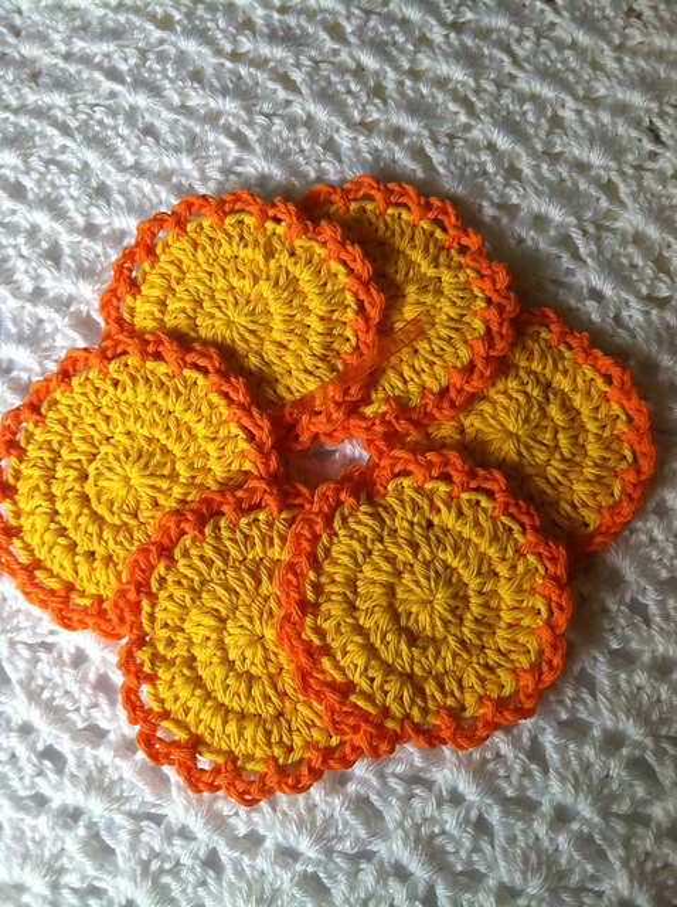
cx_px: 338
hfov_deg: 40.6
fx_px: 915
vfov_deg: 52.7
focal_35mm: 35
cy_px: 454
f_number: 2.8
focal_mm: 3.85
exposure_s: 1/17
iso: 80
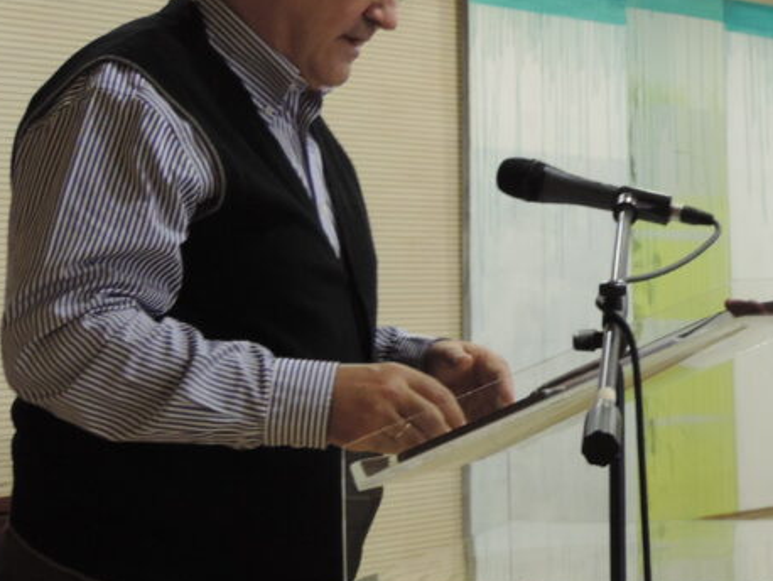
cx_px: 787
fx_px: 2346
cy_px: 196
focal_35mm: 105
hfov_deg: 18.2
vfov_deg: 14.1
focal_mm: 8.3
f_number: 3.5
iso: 400
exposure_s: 1/25
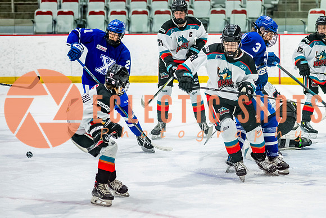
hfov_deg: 13.5
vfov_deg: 9.1
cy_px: 117
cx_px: 241
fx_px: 1374
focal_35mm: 152
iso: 1600
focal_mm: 95
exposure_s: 1/800
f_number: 3.2
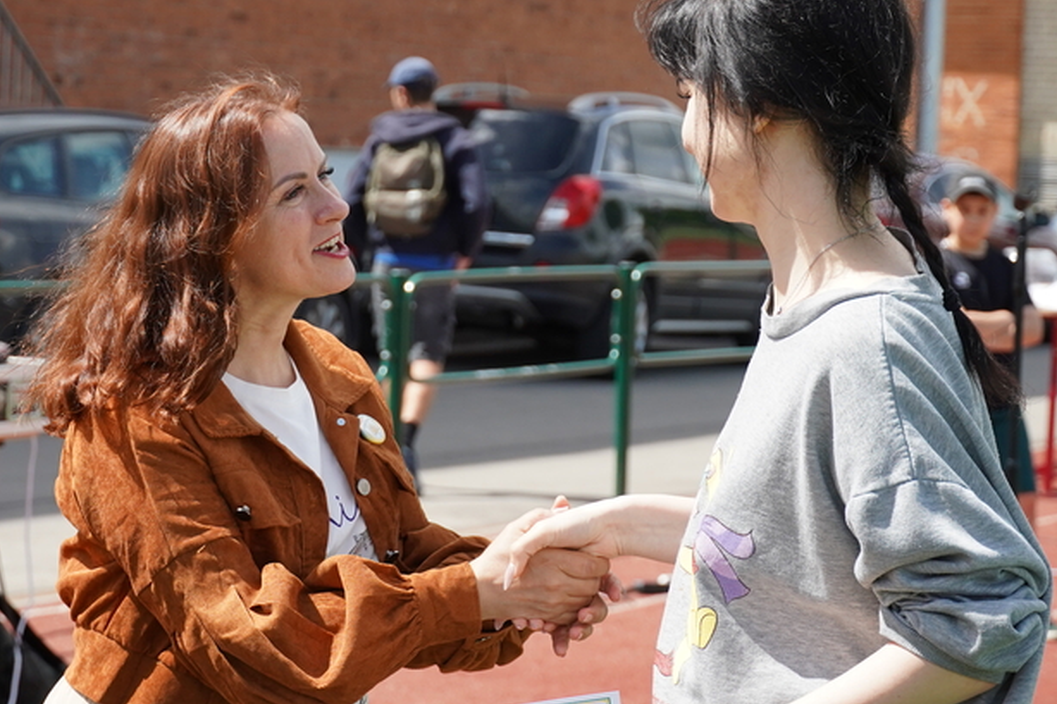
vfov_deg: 10.3
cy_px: 274
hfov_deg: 15.4
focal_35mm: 133
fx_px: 3904
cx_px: 400
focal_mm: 66
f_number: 5.6
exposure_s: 1/2000
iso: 800
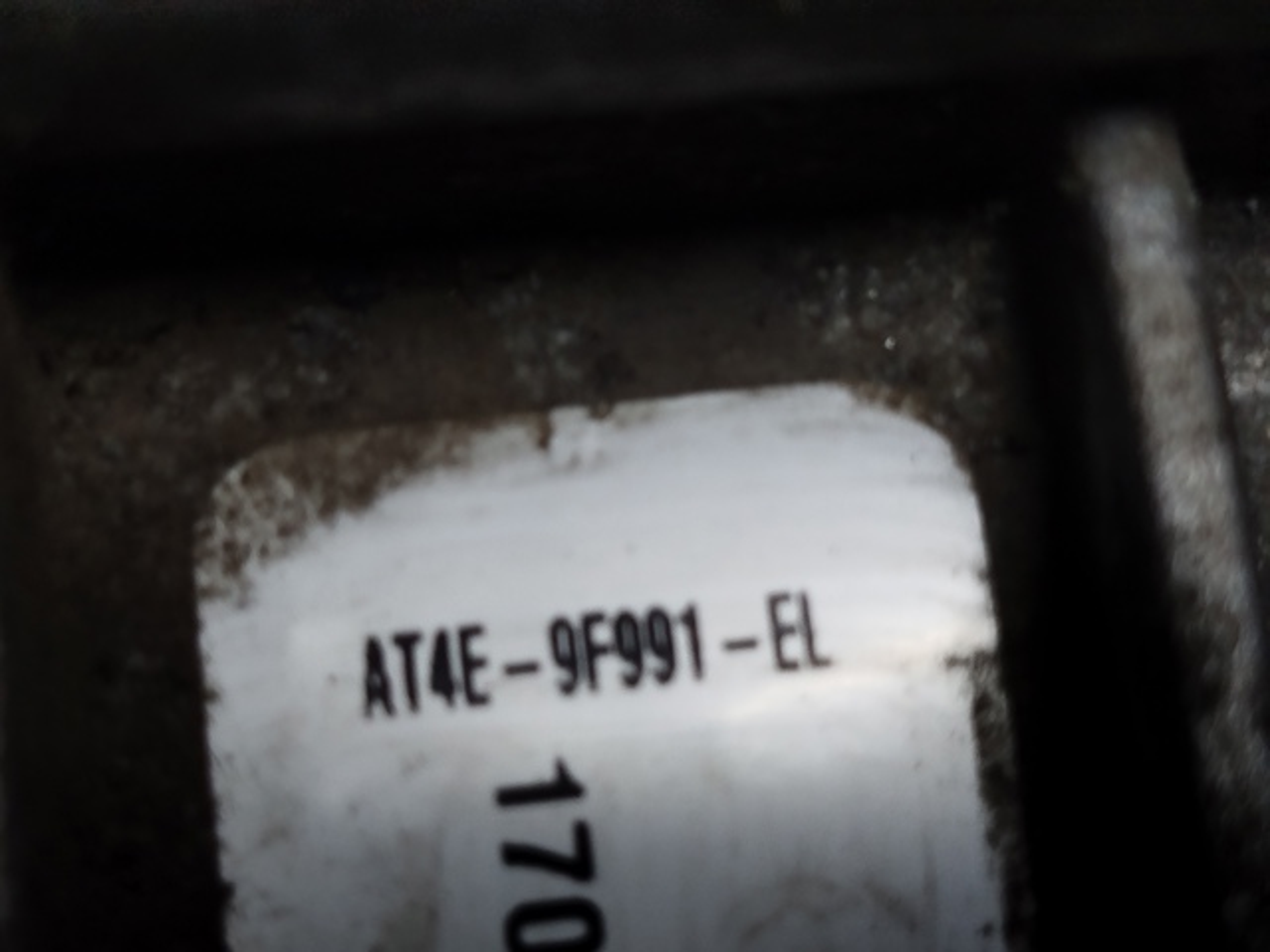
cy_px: 476
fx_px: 2642
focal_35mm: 72
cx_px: 635
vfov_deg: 20.4
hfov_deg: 27.0
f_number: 1.7
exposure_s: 1/33
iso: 160
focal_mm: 5.31
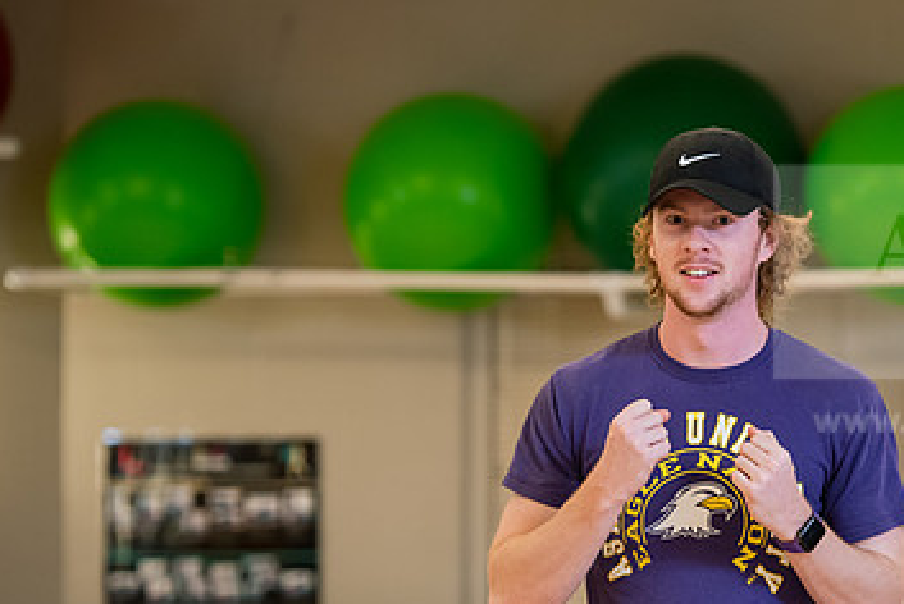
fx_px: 5981
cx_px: 697
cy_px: 475
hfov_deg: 8.6
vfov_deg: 5.8
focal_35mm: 238
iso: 1000
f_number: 3.2
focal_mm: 145
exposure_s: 1/200
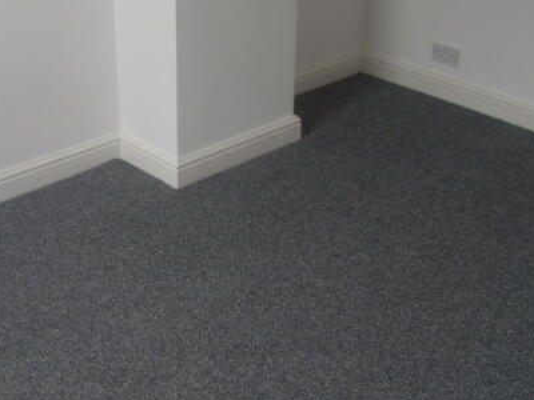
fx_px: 787
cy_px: 162
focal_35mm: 51
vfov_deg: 28.5
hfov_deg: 37.0
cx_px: 170
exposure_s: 1/90
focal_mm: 6.3
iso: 100
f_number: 2.8
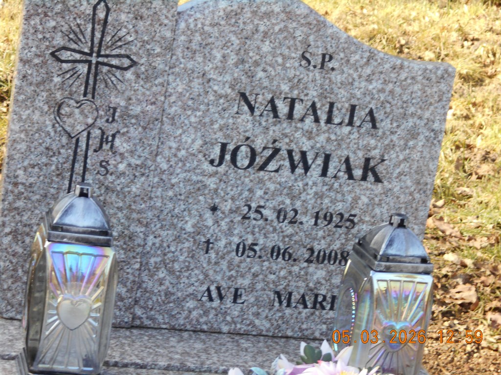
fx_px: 1635
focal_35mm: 113
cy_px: 188
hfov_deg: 17.4
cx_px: 250
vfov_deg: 13.1
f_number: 6
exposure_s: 1/125
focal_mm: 20.1
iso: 180
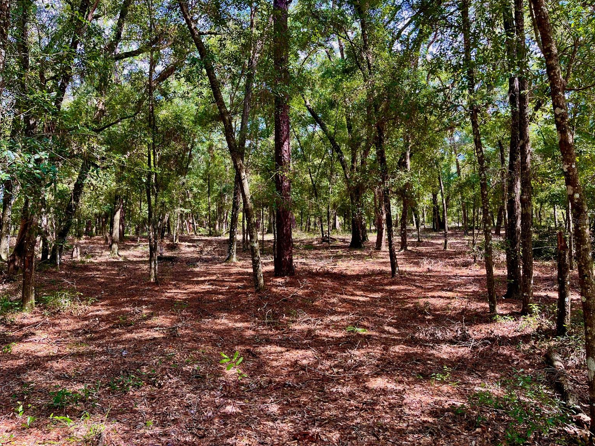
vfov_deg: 51.4
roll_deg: +0.2
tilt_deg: +1.2
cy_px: 221
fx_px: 464
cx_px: 299
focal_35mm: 27
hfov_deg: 65.3
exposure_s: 1/142
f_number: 1.6
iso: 32
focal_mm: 5.1
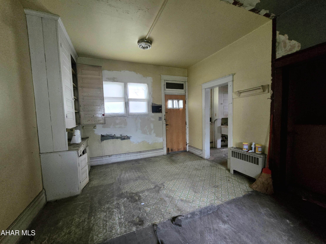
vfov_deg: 89.9
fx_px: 122
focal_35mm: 13
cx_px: 163
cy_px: 122
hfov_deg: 106.2
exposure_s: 1/60.2
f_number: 2.2
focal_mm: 2.2
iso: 1000
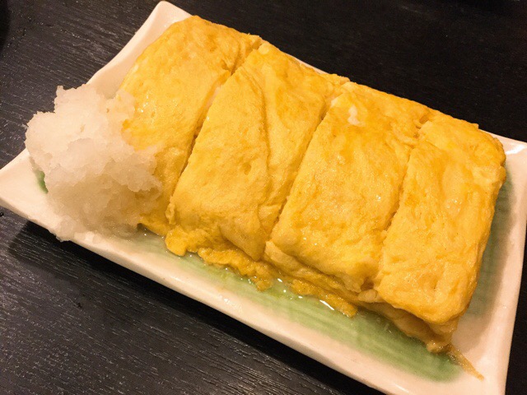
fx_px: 472
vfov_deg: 45.4
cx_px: 264
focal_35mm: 31
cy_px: 198
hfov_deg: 58.4
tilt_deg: -56.2
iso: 200
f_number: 2.4
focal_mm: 3.3
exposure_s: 1/15
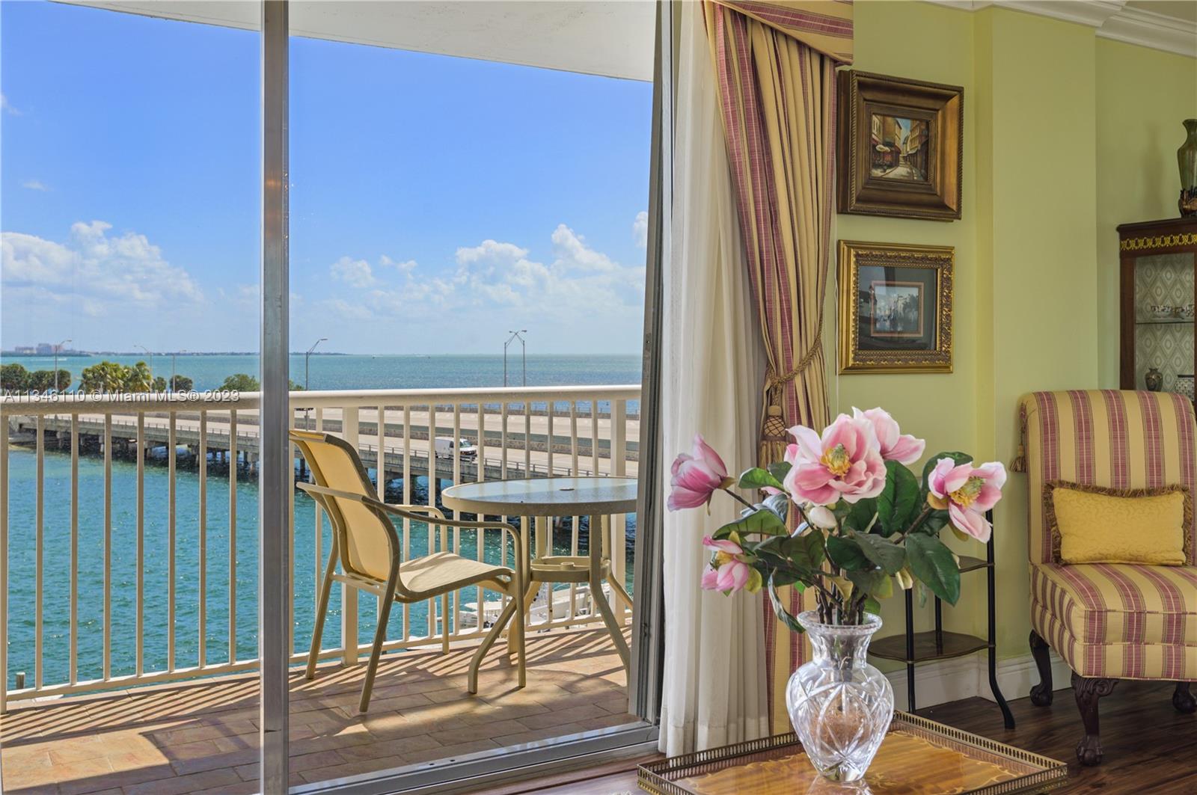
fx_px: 1162
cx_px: 598
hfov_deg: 54.5
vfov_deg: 37.8
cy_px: 398
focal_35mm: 35
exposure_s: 1/8
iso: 100
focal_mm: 35
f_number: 7.1
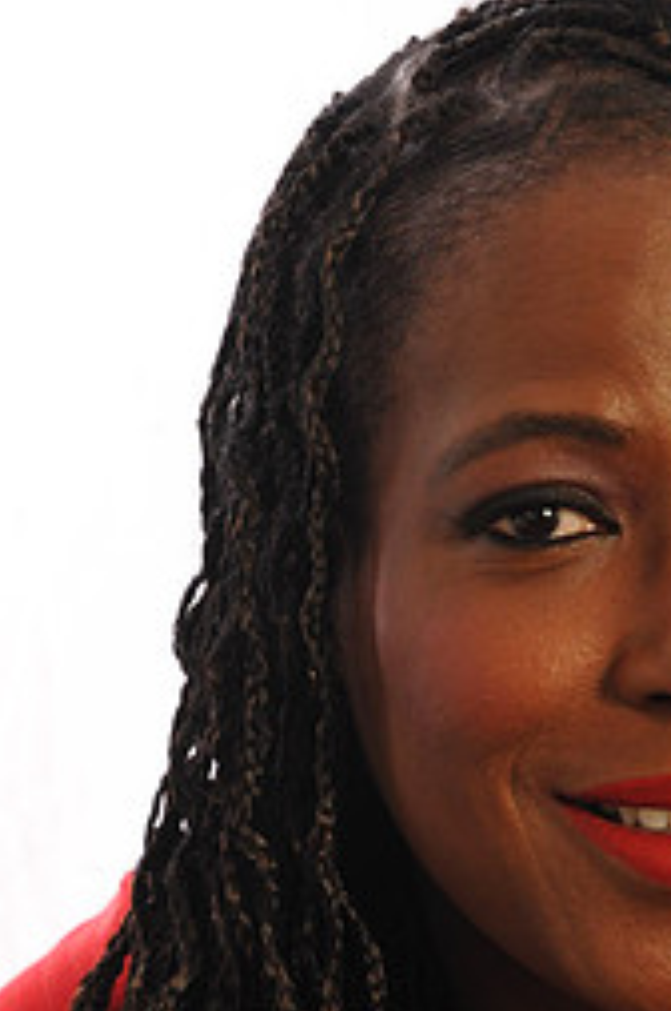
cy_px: 611
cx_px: 669
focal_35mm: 241
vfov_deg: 8.6
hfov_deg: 5.7
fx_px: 6756
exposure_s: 1/100
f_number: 8
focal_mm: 70
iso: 250
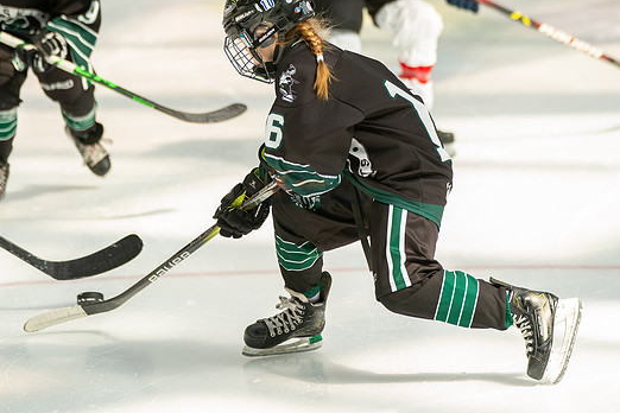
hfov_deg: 6.8
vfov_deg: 4.5
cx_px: 310
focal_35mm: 304
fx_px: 5235
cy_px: 142
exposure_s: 1/2500
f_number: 3.5
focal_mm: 221
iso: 1600
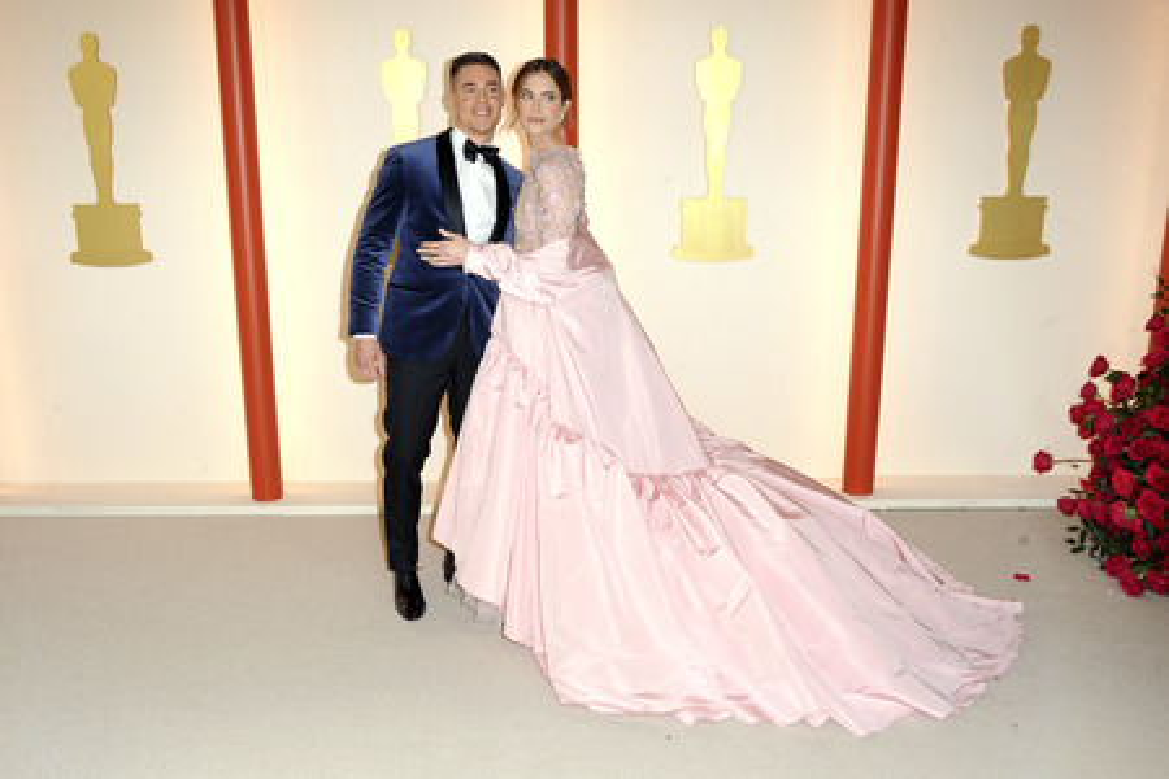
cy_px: 390
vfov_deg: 41.1
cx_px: 584
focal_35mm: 32
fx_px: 1039
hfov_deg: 58.7
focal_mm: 32
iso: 1600
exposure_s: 1/200
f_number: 6.3
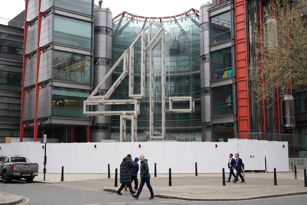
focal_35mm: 48
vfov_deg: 28.1
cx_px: 154
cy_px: 102
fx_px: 409
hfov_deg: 41.1
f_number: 2.8
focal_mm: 32
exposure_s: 1/640
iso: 200
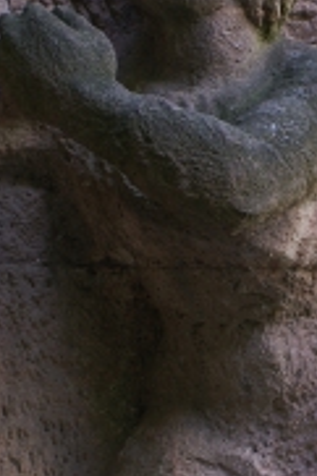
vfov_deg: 18.4
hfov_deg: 12.2
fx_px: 1469
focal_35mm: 111
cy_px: 293
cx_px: 276
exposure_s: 1/30
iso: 100
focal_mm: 28
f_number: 5.6
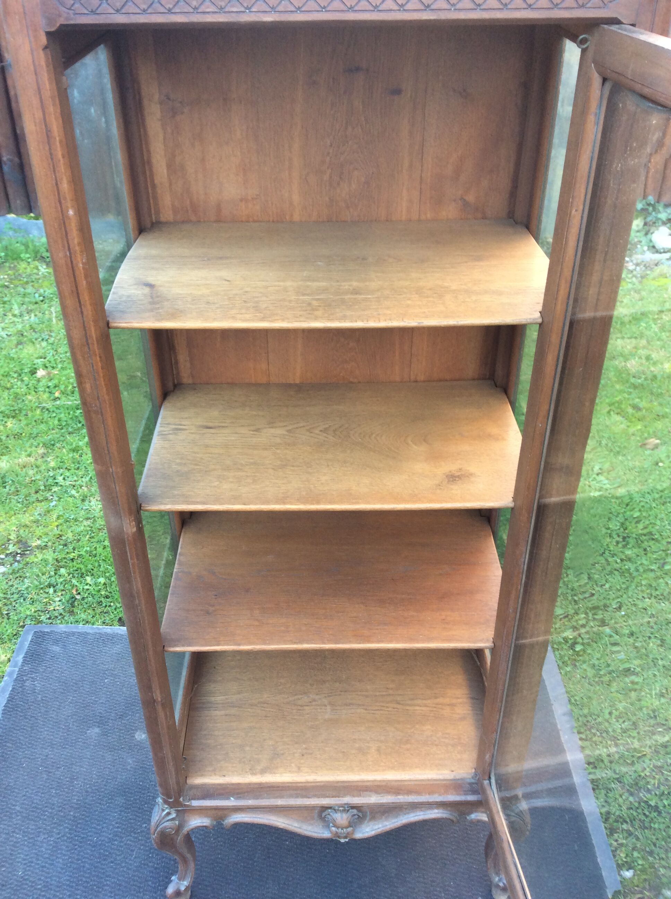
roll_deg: -0.2
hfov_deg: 44.1
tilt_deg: -33.5
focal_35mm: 32
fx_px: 829
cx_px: 336
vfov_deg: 56.9
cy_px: 450
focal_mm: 3.3
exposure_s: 1/25
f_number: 2.4
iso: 40
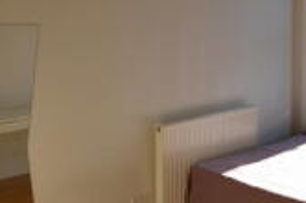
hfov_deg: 41.5
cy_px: 53
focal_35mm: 47
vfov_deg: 27.9
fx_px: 402
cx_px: 127
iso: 100
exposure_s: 1/125
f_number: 5.6
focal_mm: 11
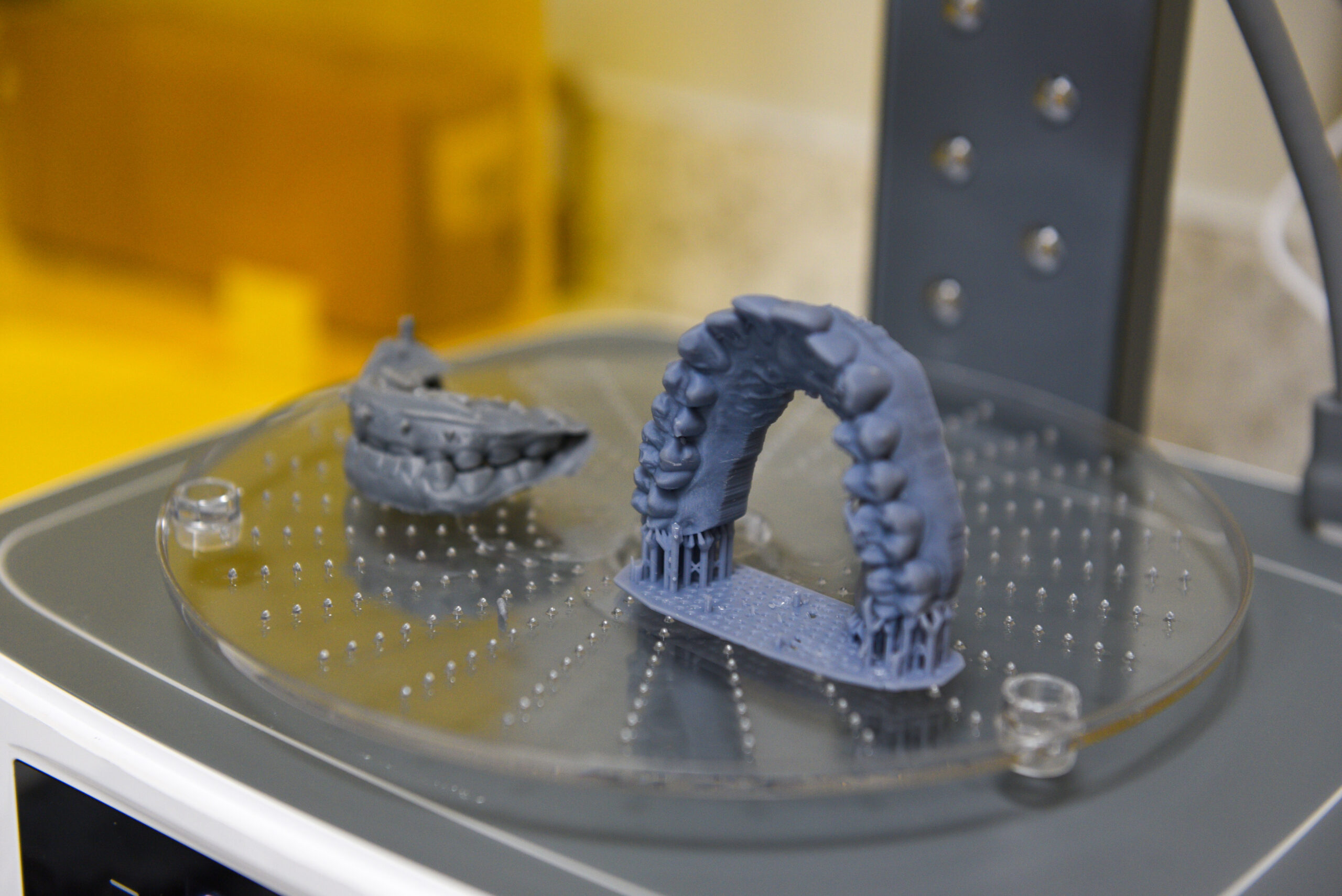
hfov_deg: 35.6
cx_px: 671
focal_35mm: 56
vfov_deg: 24.2
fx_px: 2088
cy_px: 448
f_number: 4
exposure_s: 1/125
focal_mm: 56
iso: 800
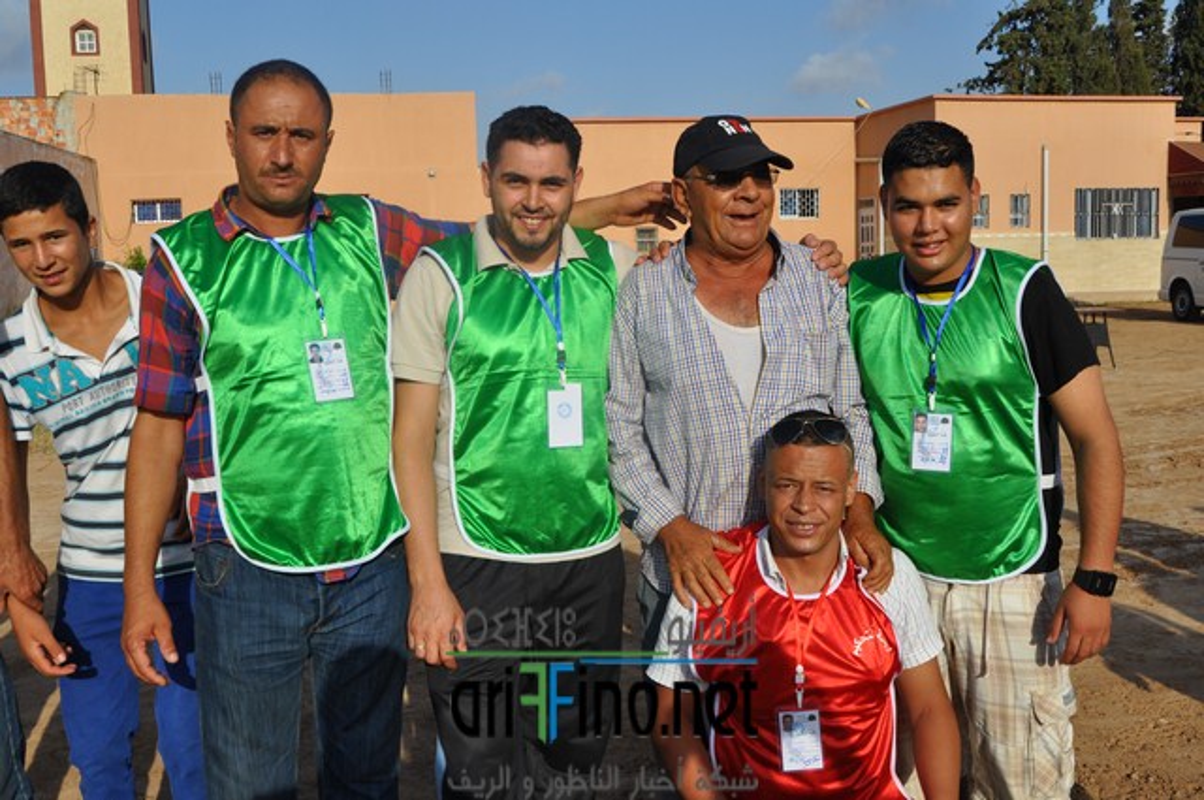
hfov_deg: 53.2
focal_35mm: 36
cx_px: 602
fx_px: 1202
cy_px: 400
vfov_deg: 36.8
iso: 200
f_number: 10
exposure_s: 1/400
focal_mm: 24
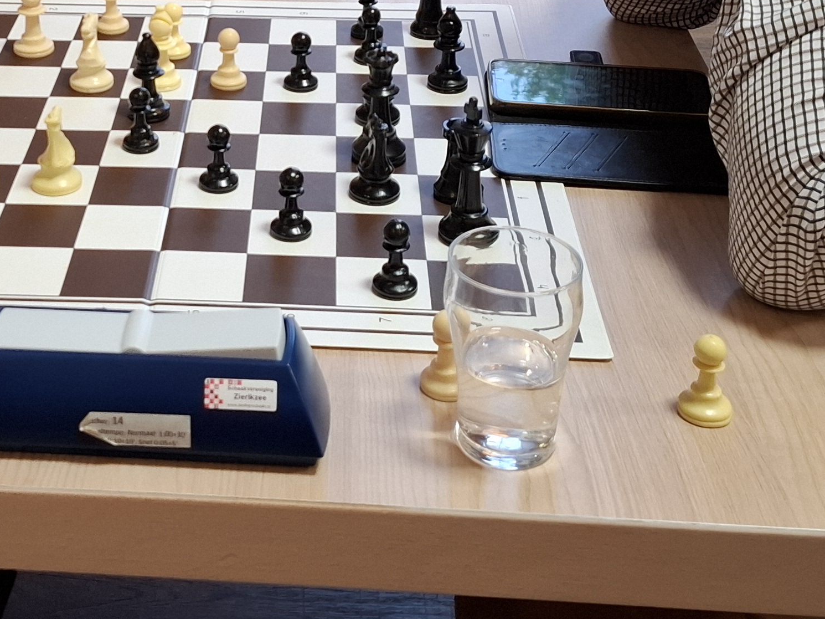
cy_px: -9
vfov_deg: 22.3
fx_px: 1501
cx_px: 205
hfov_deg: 30.2
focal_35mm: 63
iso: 250
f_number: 1.8
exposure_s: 1/50
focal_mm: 5.54
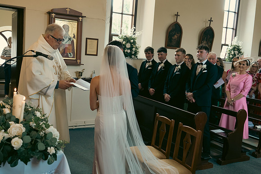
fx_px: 261
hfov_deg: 53.1
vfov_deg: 36.9
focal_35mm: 36
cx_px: 130
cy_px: 87
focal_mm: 24
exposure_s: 1/200
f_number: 3.5
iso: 1600
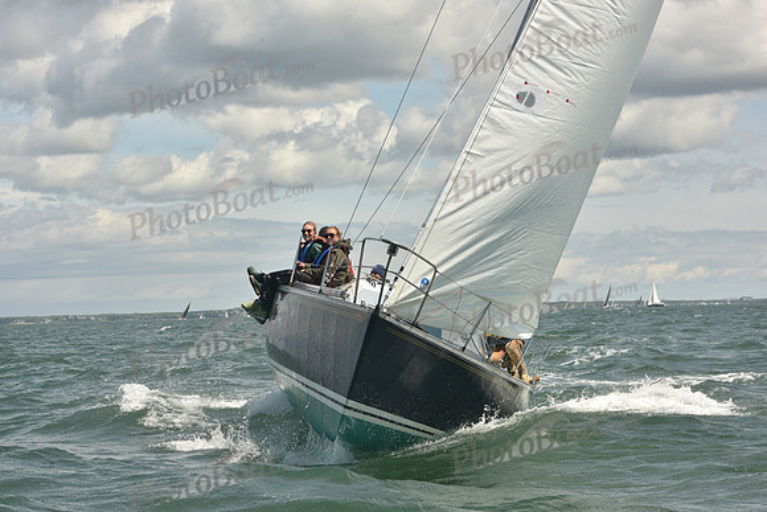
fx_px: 2344
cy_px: 256
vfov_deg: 12.5
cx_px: 384
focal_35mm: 110
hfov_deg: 18.6
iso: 320
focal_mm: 110
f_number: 11
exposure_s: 1/800
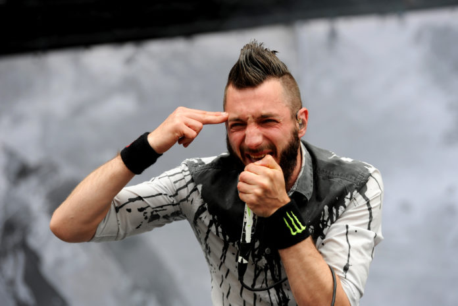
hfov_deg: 10.3
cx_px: 229
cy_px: 153
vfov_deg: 6.9
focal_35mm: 200
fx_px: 2544
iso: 400
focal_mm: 200
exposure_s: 1/400
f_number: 5
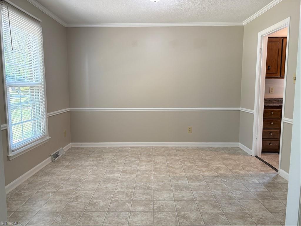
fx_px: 226
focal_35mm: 26
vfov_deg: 53.1
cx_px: 150
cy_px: 113
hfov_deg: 67.3
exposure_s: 1/60
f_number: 1.6
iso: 160
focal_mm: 5.96
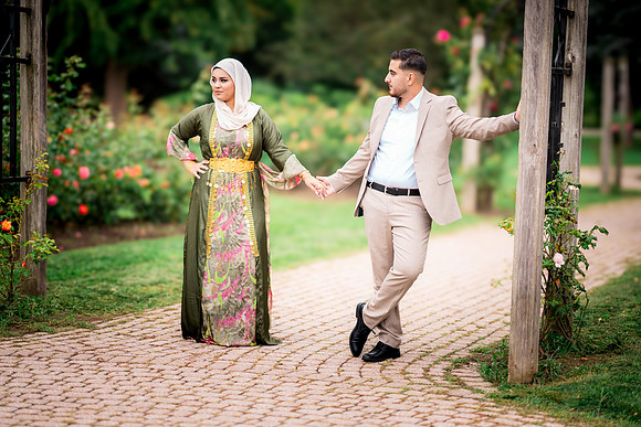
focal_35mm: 85
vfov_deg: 16.1
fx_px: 1514
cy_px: 214
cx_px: 320
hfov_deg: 23.9
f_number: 1.4
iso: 100
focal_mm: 85
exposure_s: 1/2000
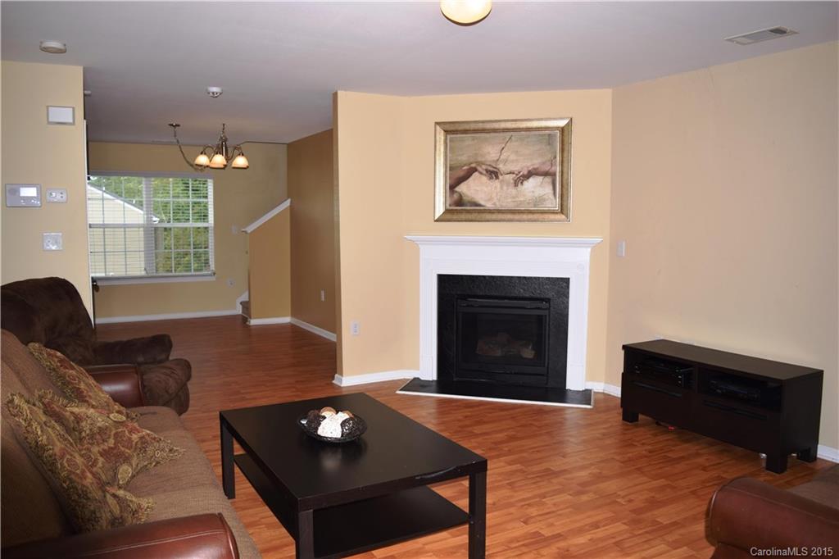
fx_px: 629
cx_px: 420
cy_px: 280
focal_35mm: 27
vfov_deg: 47.9
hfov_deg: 67.4
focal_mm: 18
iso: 100
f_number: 3.5
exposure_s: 1/200
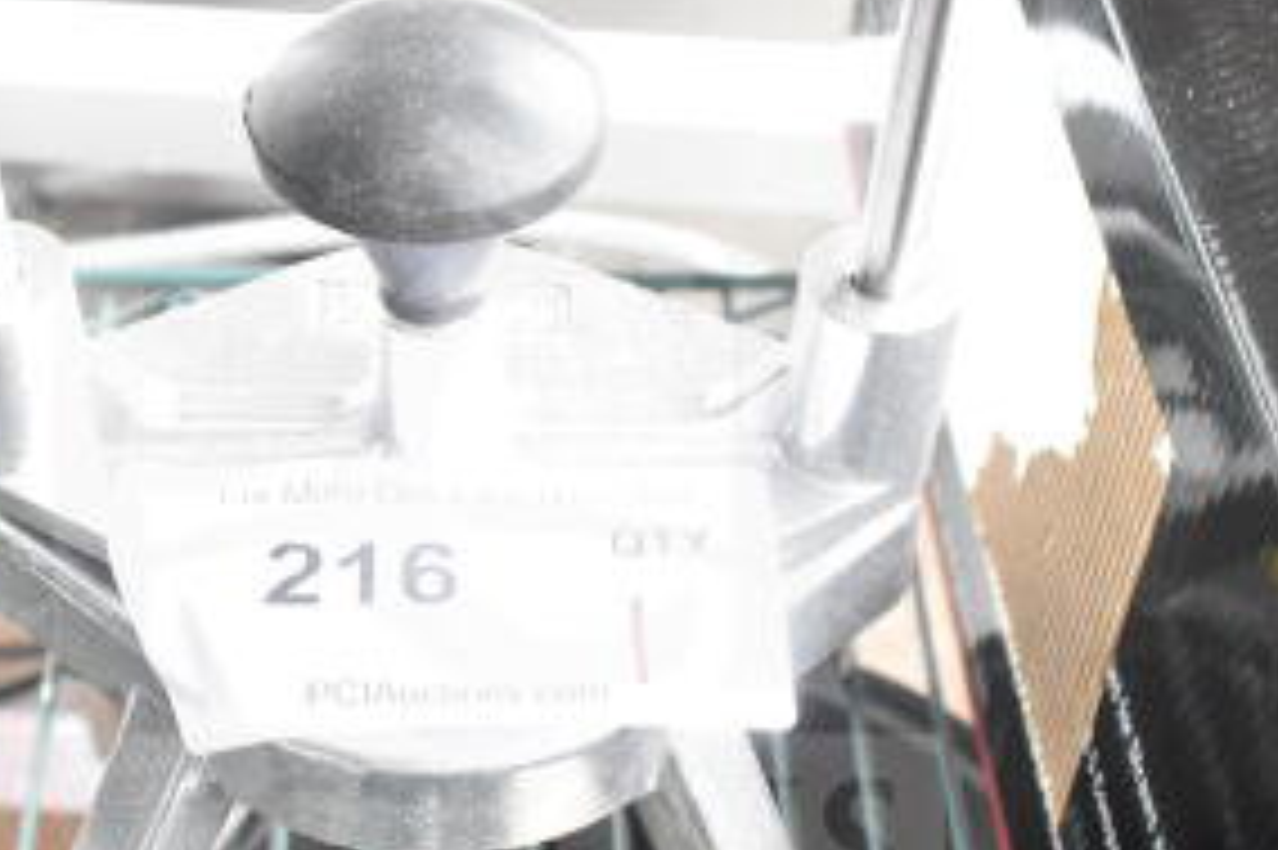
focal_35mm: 58
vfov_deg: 23.2
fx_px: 2058
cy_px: 591
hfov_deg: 34.2
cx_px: 436
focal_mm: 18
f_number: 4.5
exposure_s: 1/80
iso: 1600
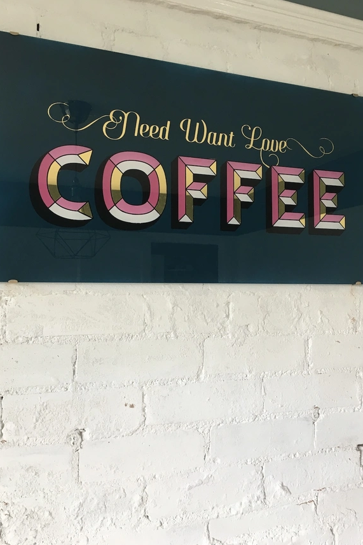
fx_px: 469
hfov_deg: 42.3
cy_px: 274
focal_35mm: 31
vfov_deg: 60.3
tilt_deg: +3.1
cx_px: 188
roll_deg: +0.5
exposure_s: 1/33
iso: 80
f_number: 2.2
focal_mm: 4.15
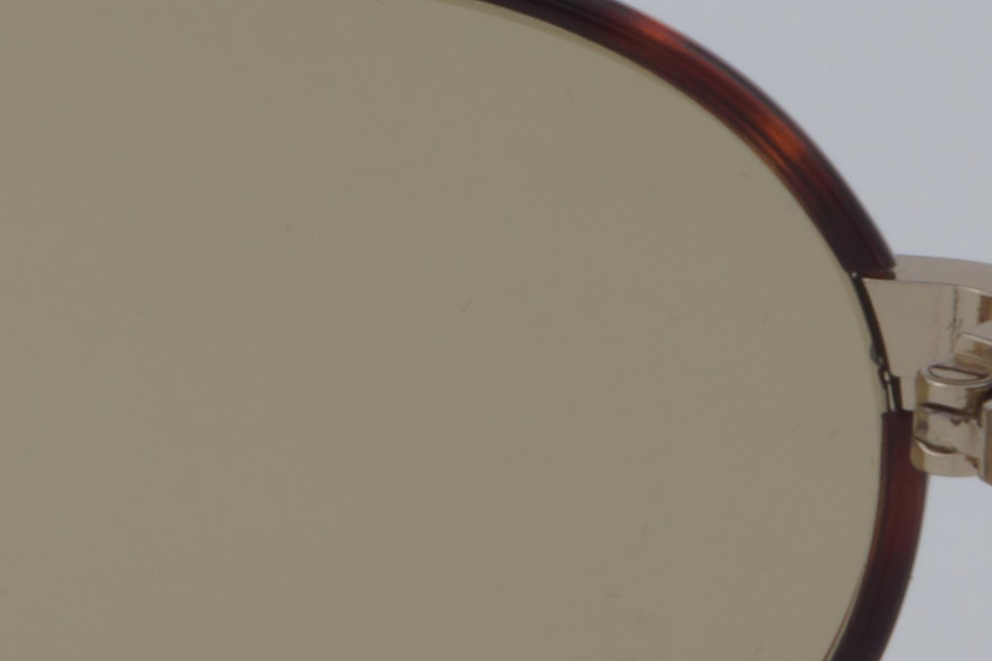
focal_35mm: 302
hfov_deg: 6.7
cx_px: -731
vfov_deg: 4.6
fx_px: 8316
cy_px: 355
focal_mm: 55
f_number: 32
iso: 100
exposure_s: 1/4
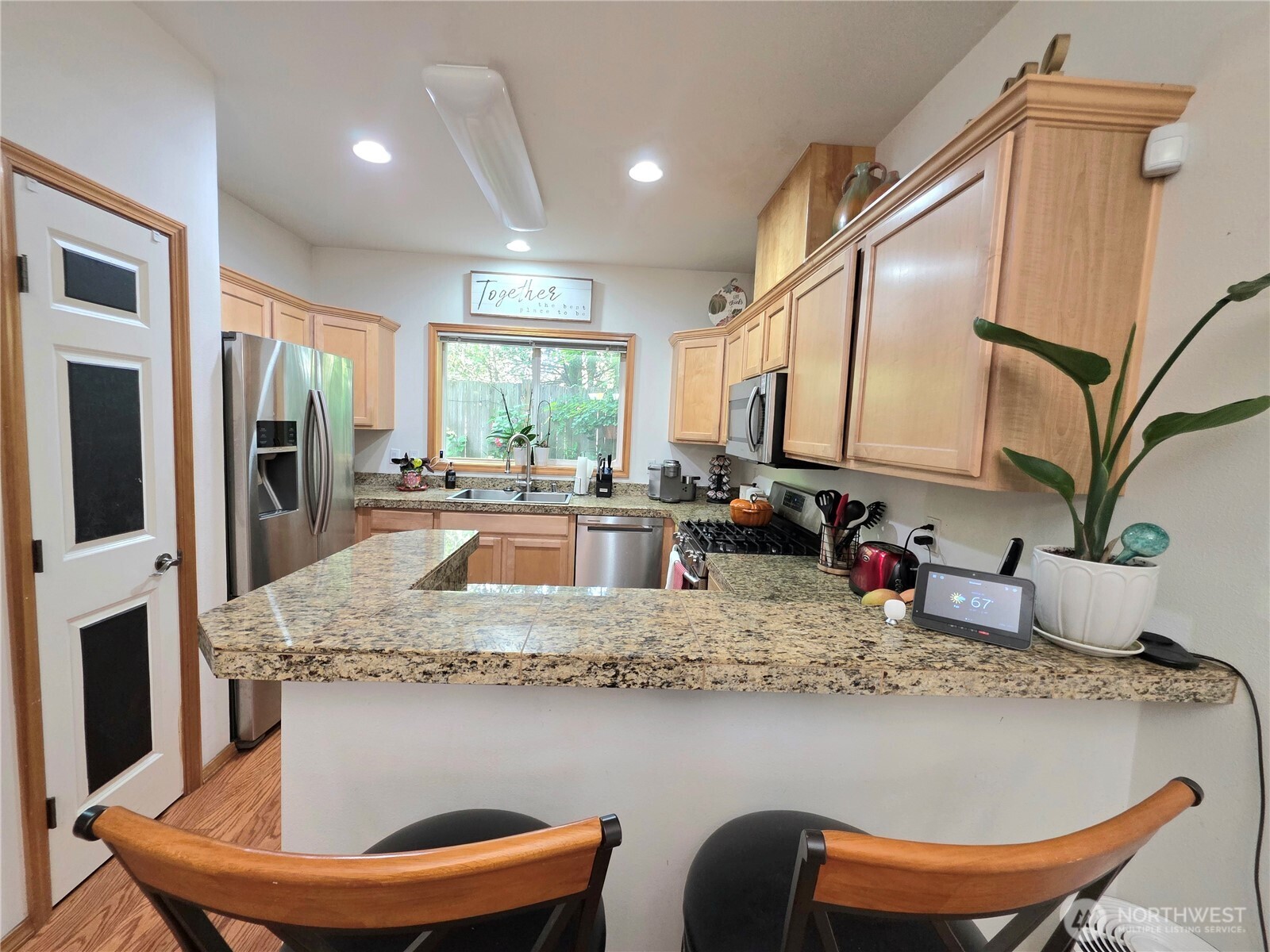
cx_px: 635
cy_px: 476
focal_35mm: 13
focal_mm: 2.2
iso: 320
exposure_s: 1/60.2
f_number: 1.9
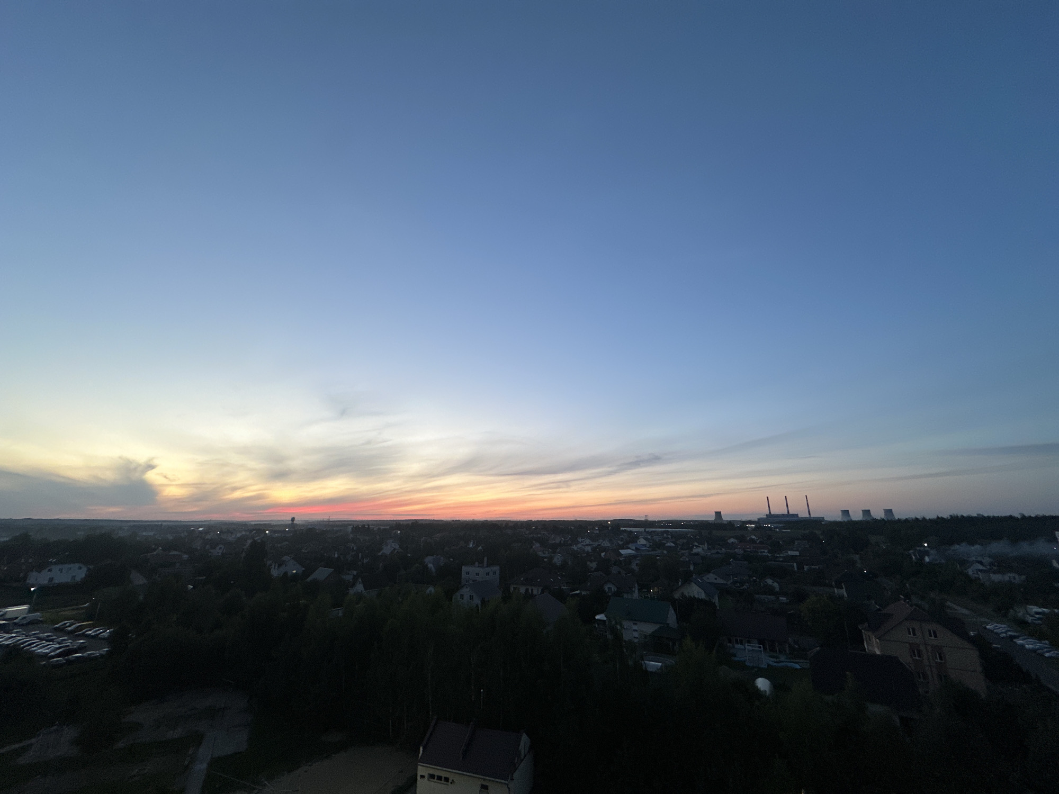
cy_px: 397
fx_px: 428
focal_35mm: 14
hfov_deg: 102.1
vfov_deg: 85.7
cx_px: 530
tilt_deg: +16.9
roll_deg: +0.2
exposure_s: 1/99
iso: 200
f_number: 2.2
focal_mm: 2.22
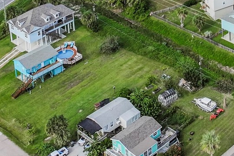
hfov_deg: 19.5
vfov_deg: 12.4
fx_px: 618
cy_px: -173
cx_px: 320
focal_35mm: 95
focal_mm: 12.29
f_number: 4
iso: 100
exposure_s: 1/1000
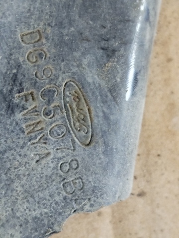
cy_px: 119
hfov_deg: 20.4
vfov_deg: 27.0
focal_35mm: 72
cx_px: 90
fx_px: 496
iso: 640
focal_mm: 5.31
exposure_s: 1/17
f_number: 1.7
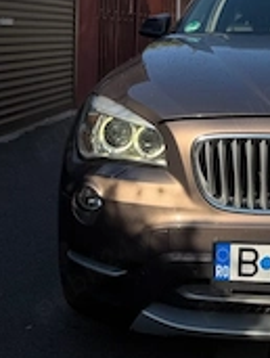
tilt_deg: +6.5
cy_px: -33
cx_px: 306
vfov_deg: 30.7
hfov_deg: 24.3
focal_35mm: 56
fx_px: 580
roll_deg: +0.6
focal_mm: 6.76
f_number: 1.78
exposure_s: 1/2370
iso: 80
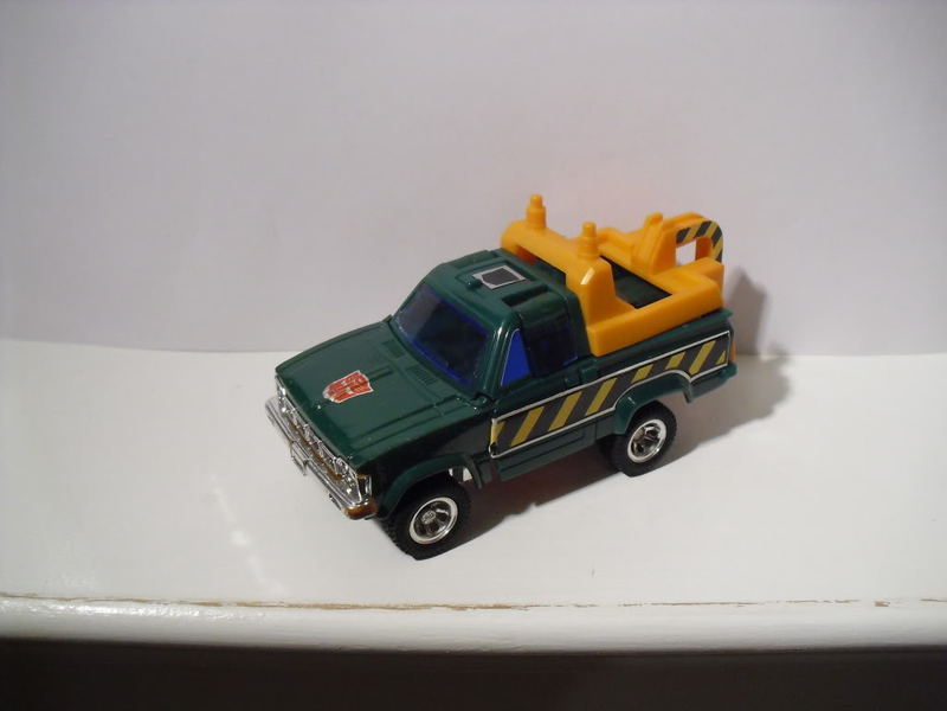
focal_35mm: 36
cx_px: 474
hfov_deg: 51.4
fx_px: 985
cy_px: 356
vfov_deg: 39.7
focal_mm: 6.3
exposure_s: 1/80
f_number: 3.1
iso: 400
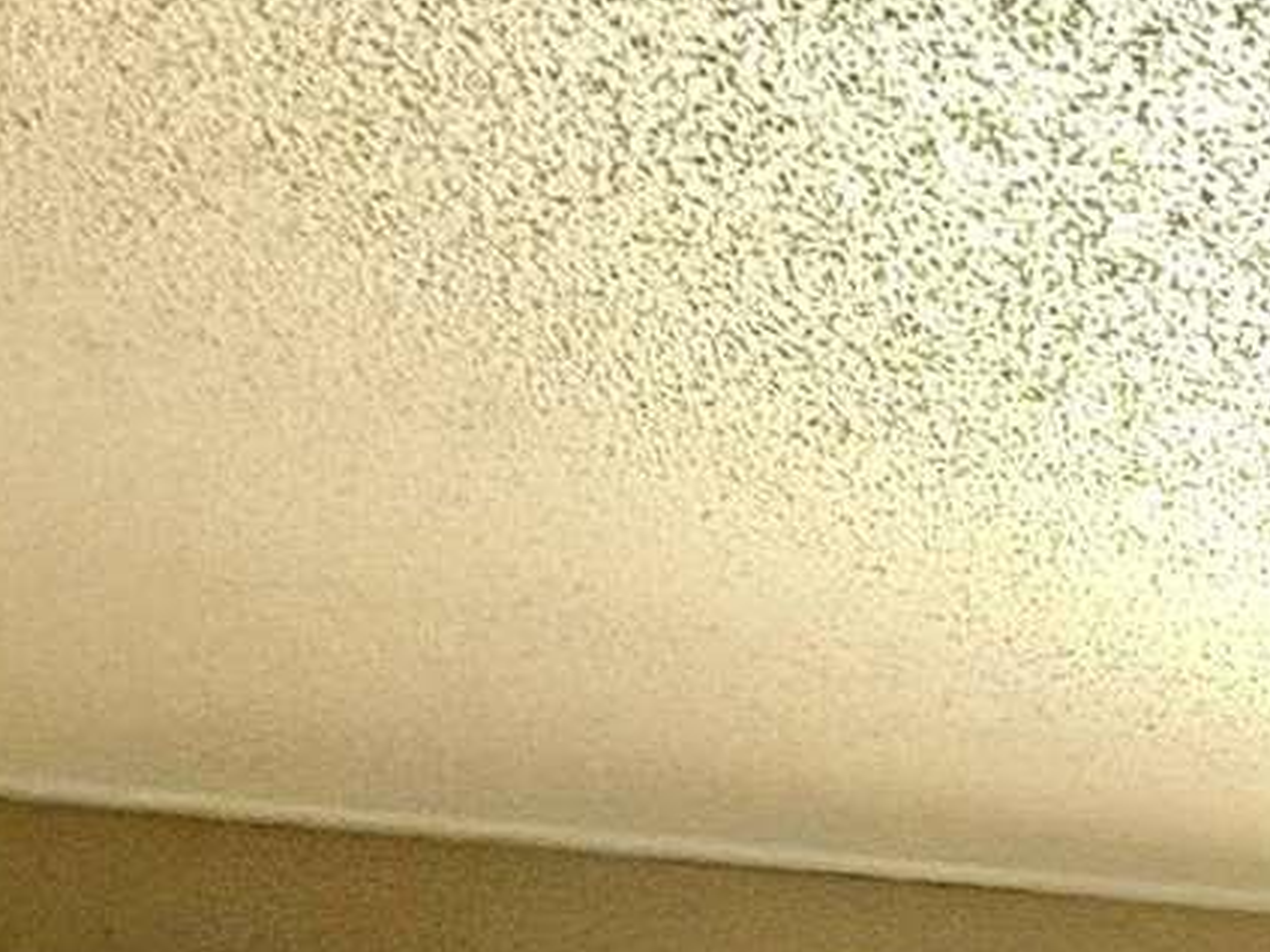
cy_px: 3000
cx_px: 3228
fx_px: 6932
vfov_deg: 6.9
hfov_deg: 9.2
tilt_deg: -7.0
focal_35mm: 189
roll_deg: +1.1
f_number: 1.6
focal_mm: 5.96
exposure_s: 1/60
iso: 320
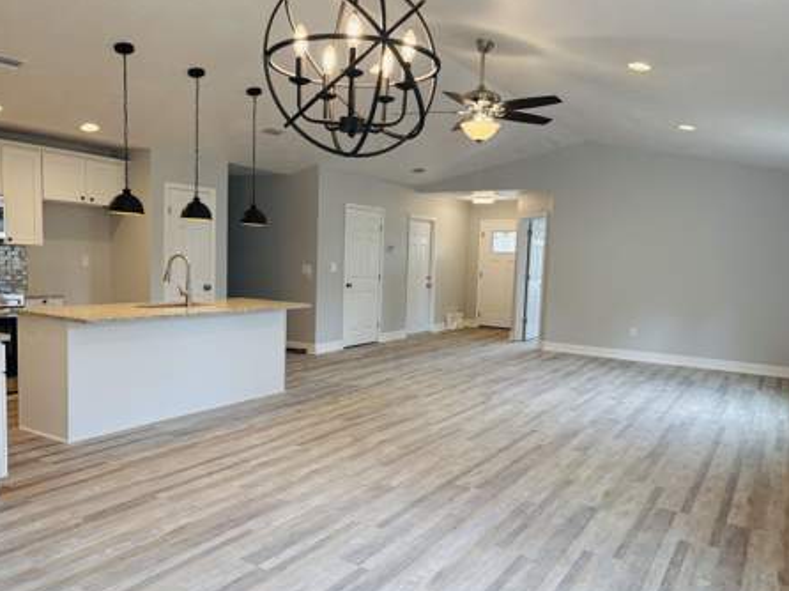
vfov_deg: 49.7
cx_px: 386
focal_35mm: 28
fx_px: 638
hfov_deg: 63.5
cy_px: 310
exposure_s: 1/156
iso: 125
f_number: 1.6
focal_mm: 5.96
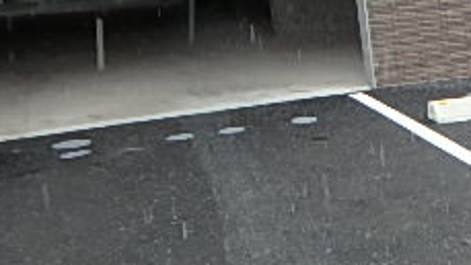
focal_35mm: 64
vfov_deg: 18.5
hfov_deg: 27.0
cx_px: 631
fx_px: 800
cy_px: 247
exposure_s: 1/160
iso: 125
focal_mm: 3.7
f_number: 3.5
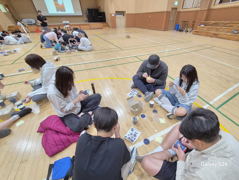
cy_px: 90
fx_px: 90
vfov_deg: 89.9
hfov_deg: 106.2
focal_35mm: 13
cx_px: 120
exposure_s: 1/60
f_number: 2.2
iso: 400
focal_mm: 2.2
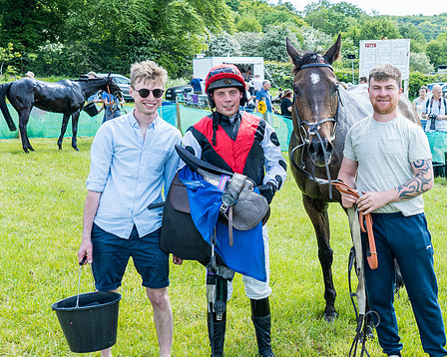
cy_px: 191
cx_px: 373
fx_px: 767
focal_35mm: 58
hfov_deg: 31.4
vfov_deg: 26.2
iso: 50
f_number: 5
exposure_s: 1/160
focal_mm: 30
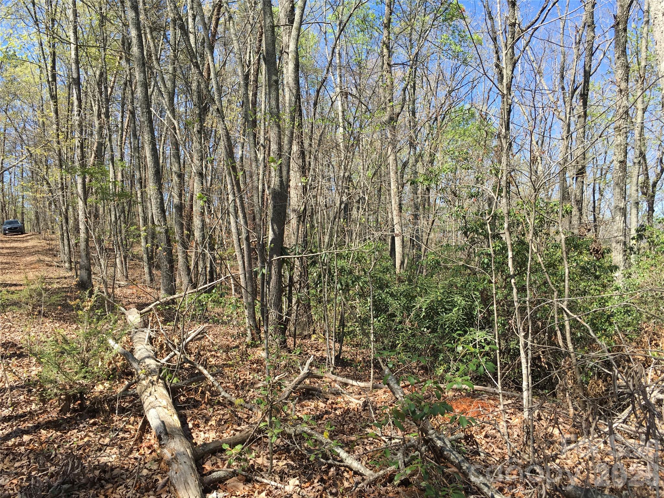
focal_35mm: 29
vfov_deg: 48.2
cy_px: 249
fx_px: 556
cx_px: 332
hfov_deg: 61.7
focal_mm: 4.15
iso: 25
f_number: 2.2
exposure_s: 1/565
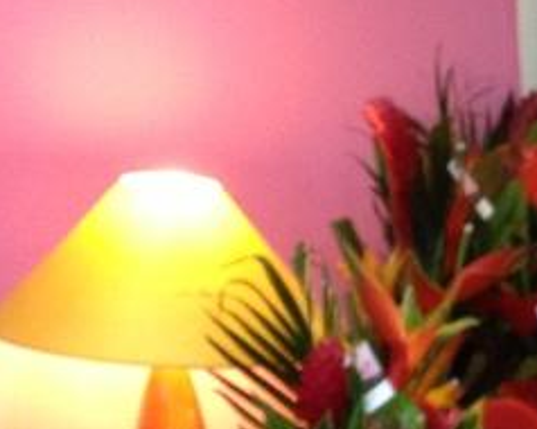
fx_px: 2334
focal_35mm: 147
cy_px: 589
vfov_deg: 10.2
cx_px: 681
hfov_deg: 12.7
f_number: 2.4
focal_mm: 4.28
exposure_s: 1/20
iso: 160
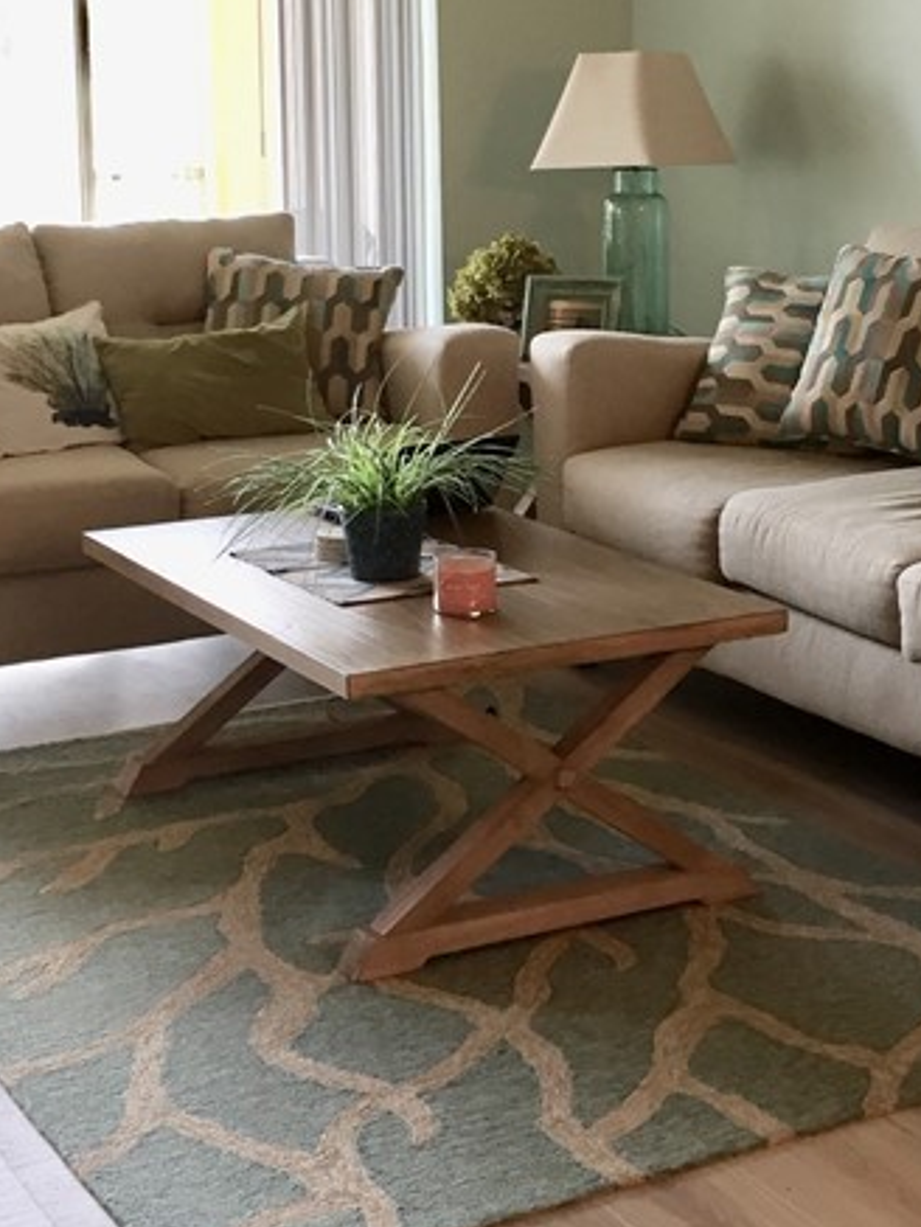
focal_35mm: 68
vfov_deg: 28.3
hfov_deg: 21.4
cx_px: 688
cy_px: 357
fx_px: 2411
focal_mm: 4.15
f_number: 2.2
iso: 64
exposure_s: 1/30
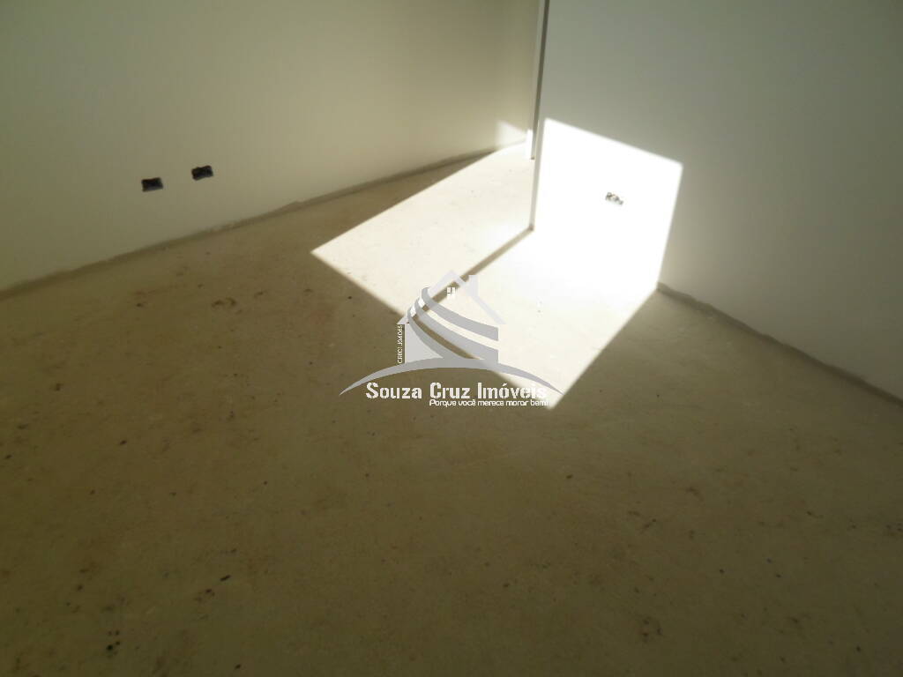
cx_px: 452
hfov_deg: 69.4
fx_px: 652
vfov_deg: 54.9
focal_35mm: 25
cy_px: 338
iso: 80
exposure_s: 1/1500
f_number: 2.5
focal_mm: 4.5
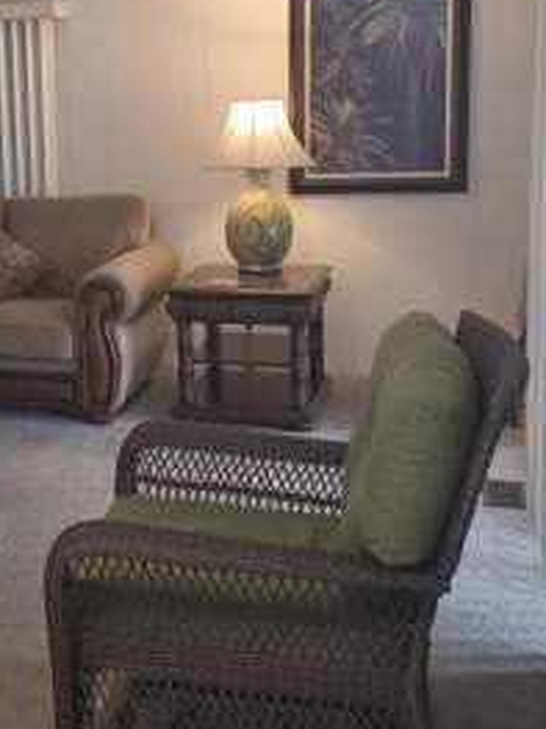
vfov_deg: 34.2
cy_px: 269
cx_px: 17
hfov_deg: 25.0
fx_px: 1179
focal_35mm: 56
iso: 400
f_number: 1.7
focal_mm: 6.25
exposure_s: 1/120
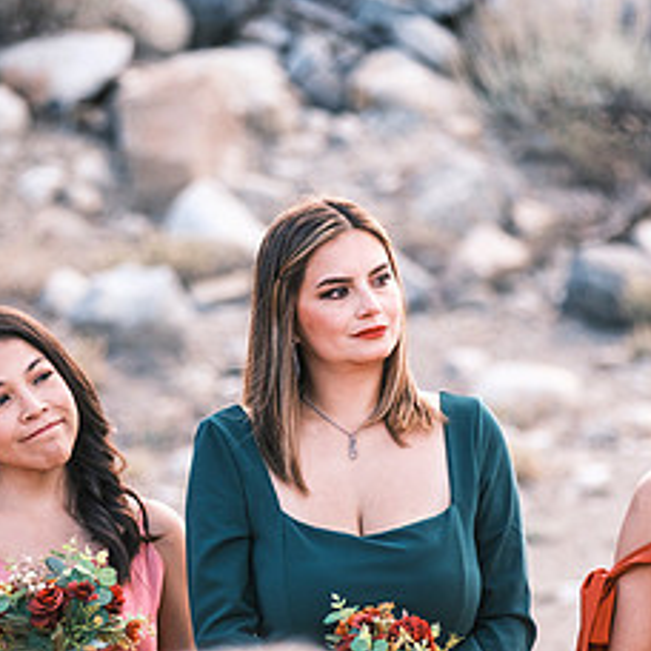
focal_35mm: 454
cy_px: 475
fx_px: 9660
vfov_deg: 3.9
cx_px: 320
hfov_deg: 3.9
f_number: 2.8
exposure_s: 1/680
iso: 400
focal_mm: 140
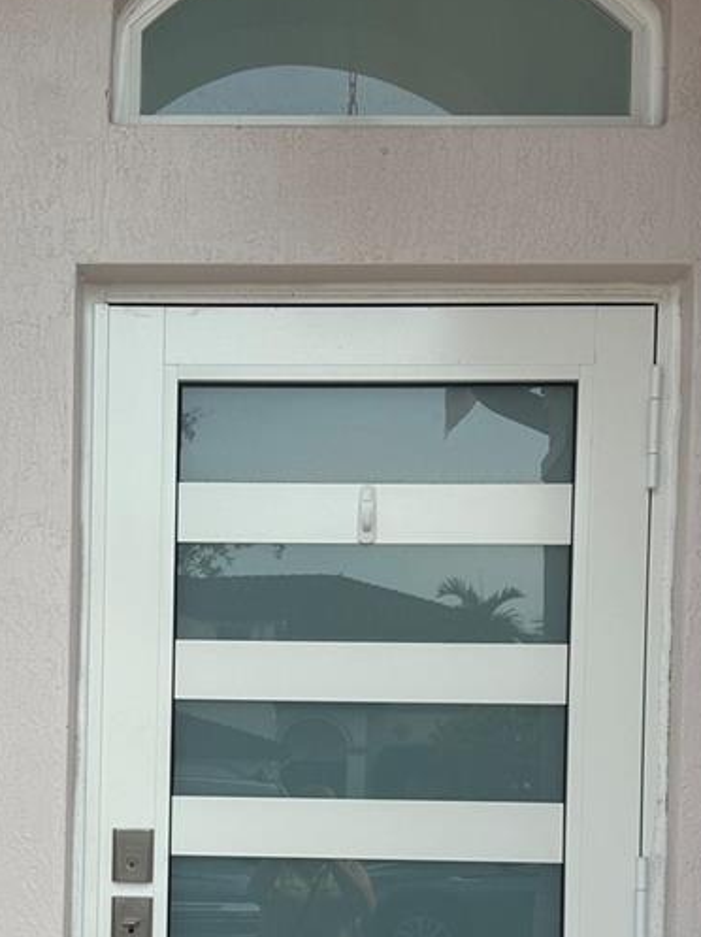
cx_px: 251
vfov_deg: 32.0
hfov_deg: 25.1
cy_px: 801
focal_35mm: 58
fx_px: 1568
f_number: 1.78
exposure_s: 1/745
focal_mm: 6.86
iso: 80
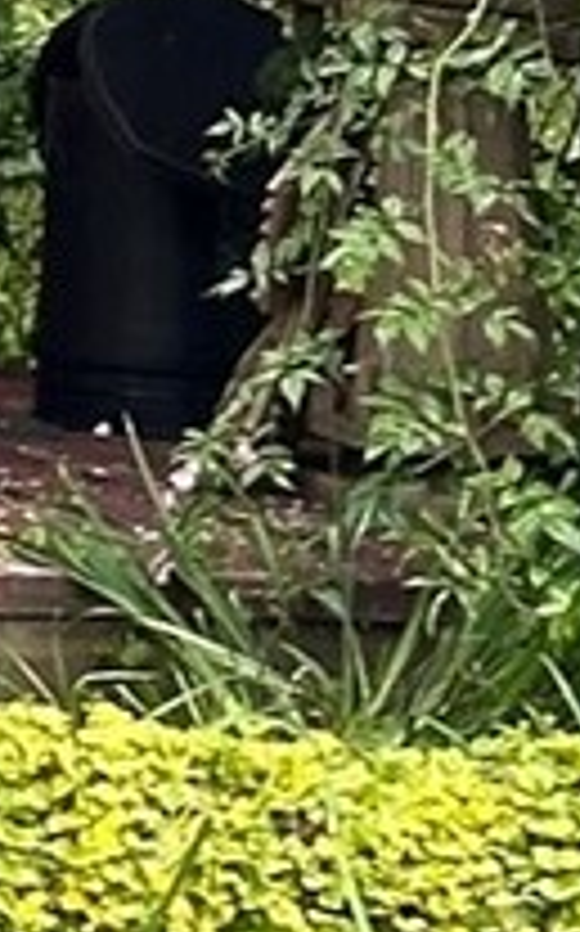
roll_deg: -2.8
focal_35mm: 354
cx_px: -1816
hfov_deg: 3.5
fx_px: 8972
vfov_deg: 5.8
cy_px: -1112
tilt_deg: +1.3
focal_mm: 6.86
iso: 64
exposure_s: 1/172
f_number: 1.78
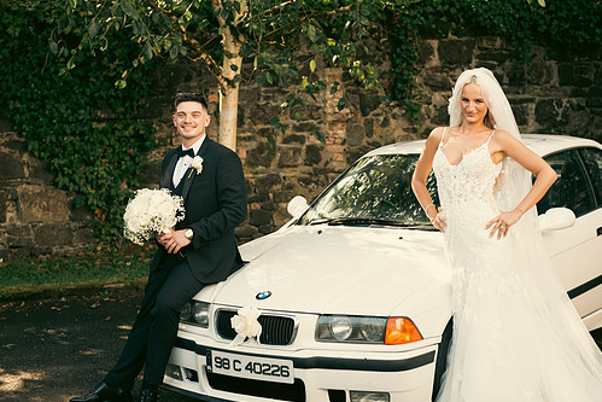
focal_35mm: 72
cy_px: 171
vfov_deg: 18.9
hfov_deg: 28.1
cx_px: 316
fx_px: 1204
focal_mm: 62
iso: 160
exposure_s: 1/200
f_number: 3.5
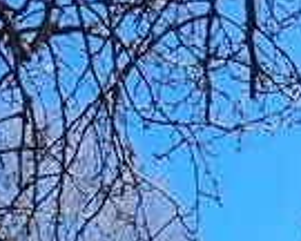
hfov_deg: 17.8
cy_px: 547
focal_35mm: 96
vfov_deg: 12.9
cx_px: 455
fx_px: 855
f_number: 2.2
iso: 50
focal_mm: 2.2
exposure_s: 1/1283
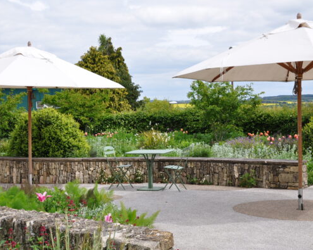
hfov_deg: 29.1
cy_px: 126
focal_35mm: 65
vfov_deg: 23.5
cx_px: 144
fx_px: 602
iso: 200
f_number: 10
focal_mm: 38
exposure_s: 1/250
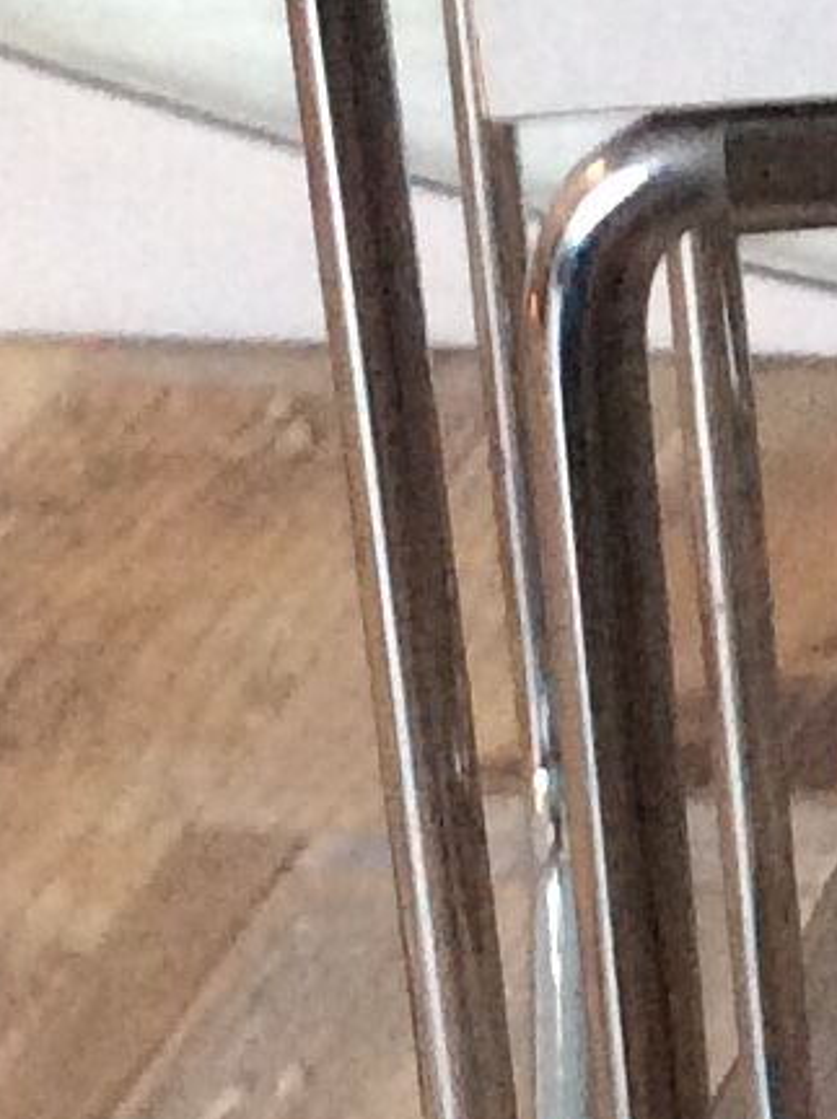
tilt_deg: -24.9
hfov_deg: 7.2
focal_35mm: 192
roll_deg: +0.4
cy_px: 619
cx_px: 2112
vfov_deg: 10.3
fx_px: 6202
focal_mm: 3.3
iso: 200
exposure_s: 1/25
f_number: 2.4
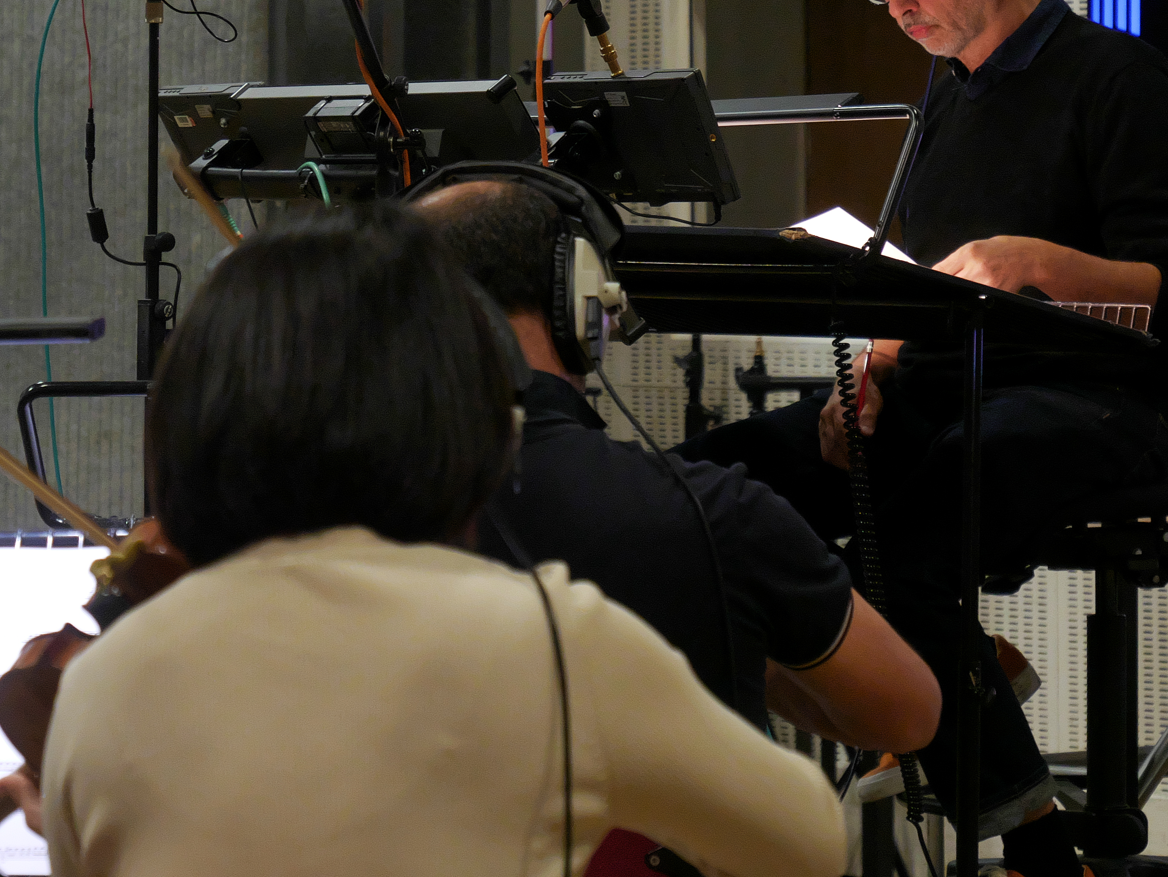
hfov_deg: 11.0
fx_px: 6043
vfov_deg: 8.3
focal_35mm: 179
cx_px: 622
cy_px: 307
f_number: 4
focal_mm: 60
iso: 2000
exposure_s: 1/125
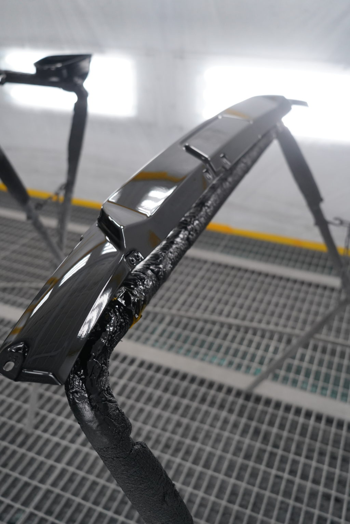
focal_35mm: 34
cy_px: 262
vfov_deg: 55.8
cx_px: 175
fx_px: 496
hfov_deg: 38.9
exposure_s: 1/160
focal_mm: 34
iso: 2000
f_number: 4.5
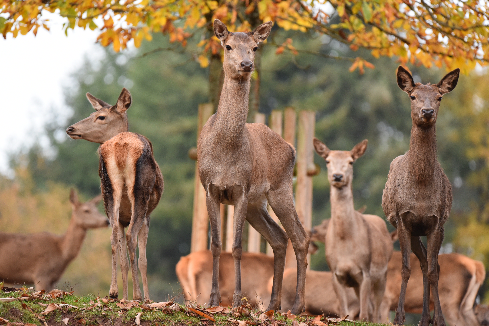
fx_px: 5299
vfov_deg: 3.5
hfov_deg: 5.3
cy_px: 163
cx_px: 244
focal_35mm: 390
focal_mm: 390
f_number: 6
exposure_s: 1/125
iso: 2500
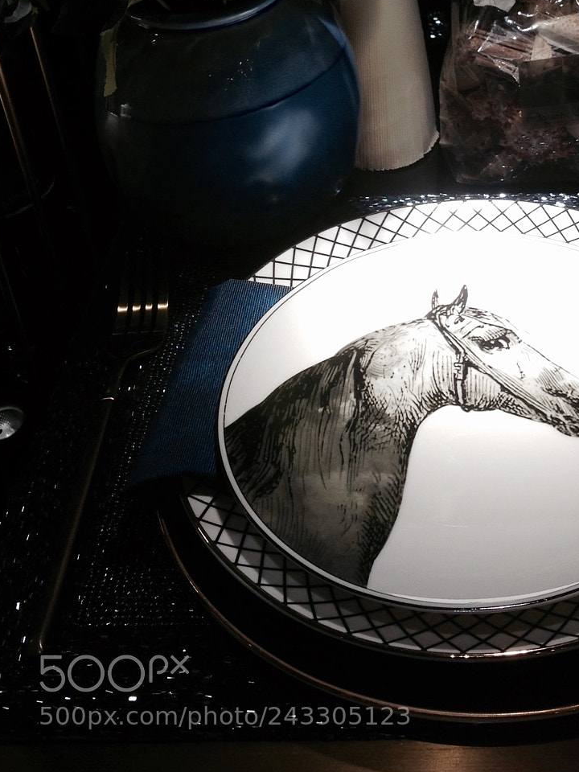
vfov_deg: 33.7
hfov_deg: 26.0
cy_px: 136
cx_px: 472
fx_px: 1227
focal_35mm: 55
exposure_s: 1/123
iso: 50
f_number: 2.4
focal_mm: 4.12
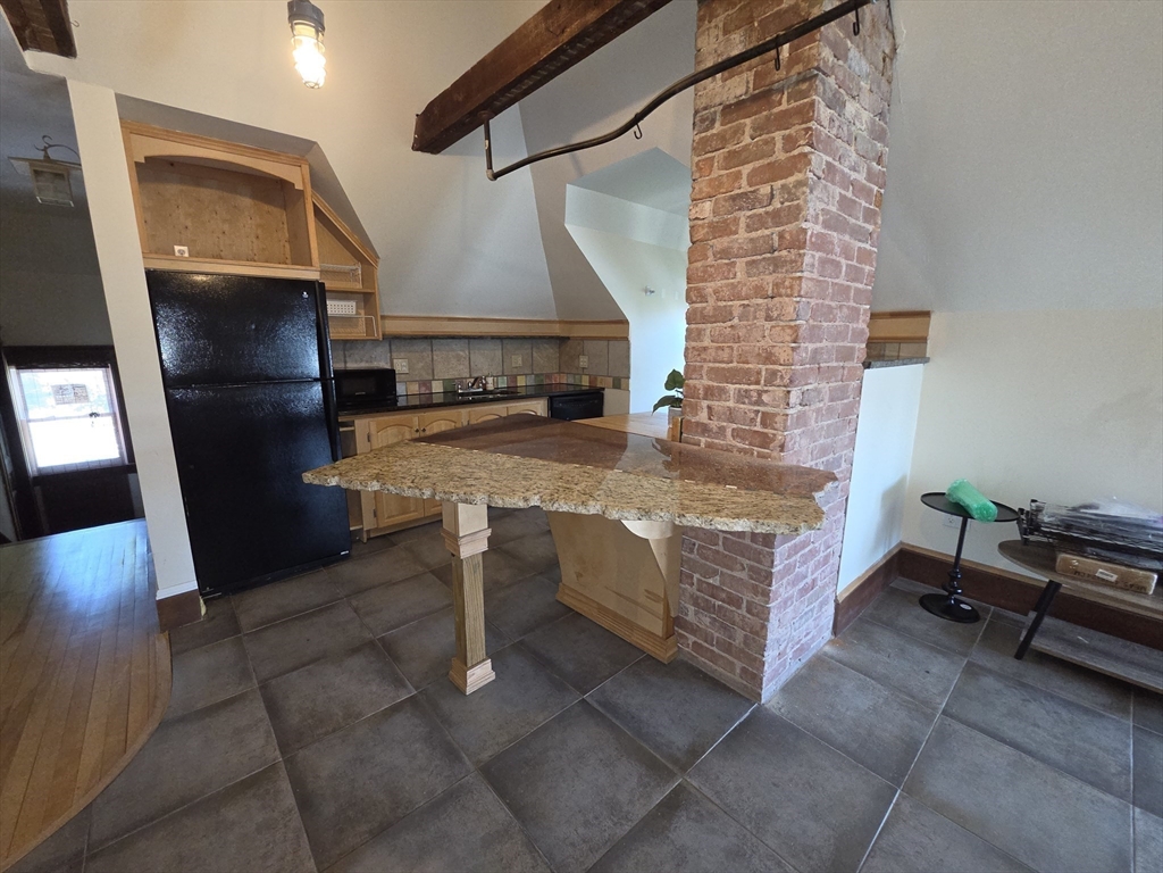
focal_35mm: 13
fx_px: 437
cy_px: 436
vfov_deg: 89.9
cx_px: 582
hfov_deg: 106.2
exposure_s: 1/40
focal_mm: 2.2
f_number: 2.2
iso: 640
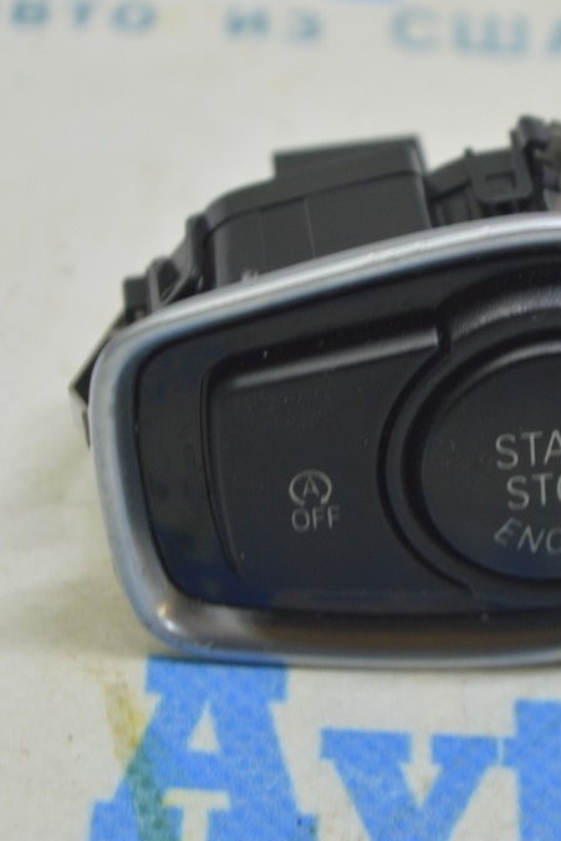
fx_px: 2757
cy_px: 419
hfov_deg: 11.6
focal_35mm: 118
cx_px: 398
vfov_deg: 17.3
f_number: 5.6
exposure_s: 1/20
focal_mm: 52
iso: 400
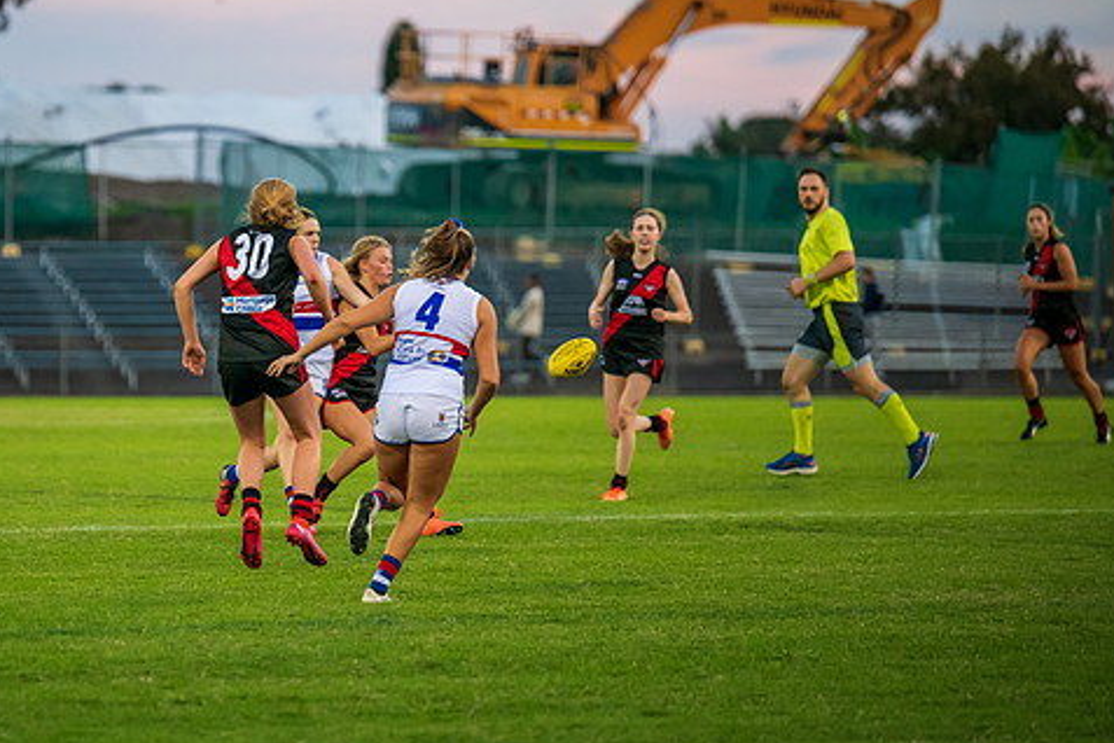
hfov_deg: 6.7
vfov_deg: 4.4
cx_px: 261
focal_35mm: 309
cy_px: 341
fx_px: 9561
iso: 1600
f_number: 2.8
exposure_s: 1/1000
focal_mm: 200
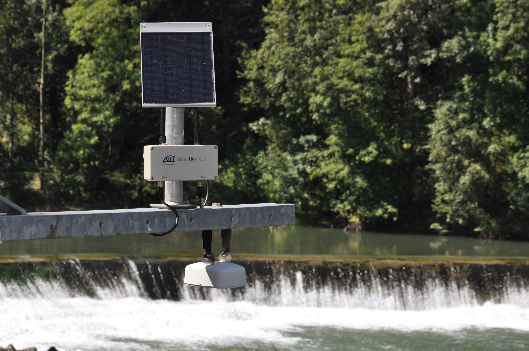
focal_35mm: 105
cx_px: 264
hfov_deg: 19.5
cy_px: 176
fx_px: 1541
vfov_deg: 13.0
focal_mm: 70
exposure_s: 1/200
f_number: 13
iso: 200
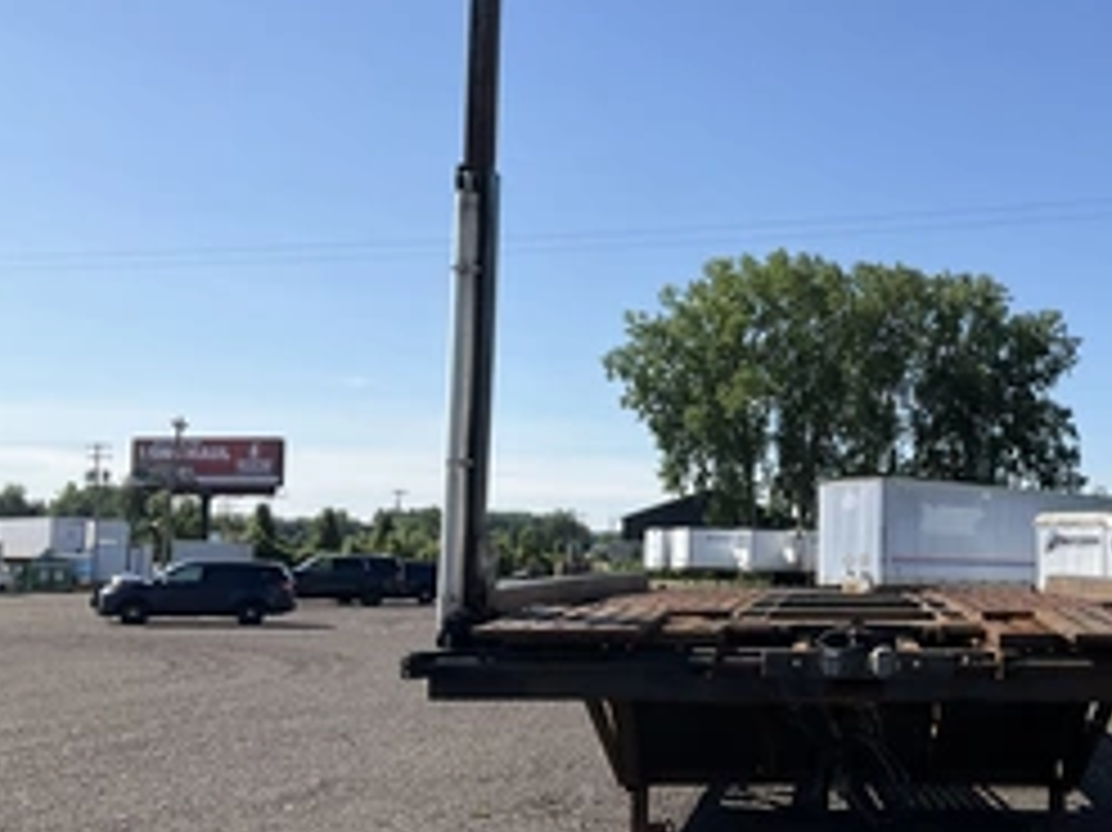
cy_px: 400
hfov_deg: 39.2
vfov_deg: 30.9
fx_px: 1509
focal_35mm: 47
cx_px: 860
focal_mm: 3
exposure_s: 1/2141
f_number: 1.8
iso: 25
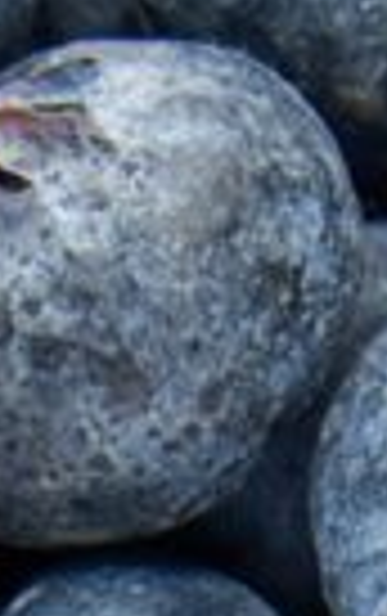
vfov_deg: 1.8
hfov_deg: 1.2
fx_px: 19177
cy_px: 1493
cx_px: -112
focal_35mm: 1140
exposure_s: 1/200
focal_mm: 100
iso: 320
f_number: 10
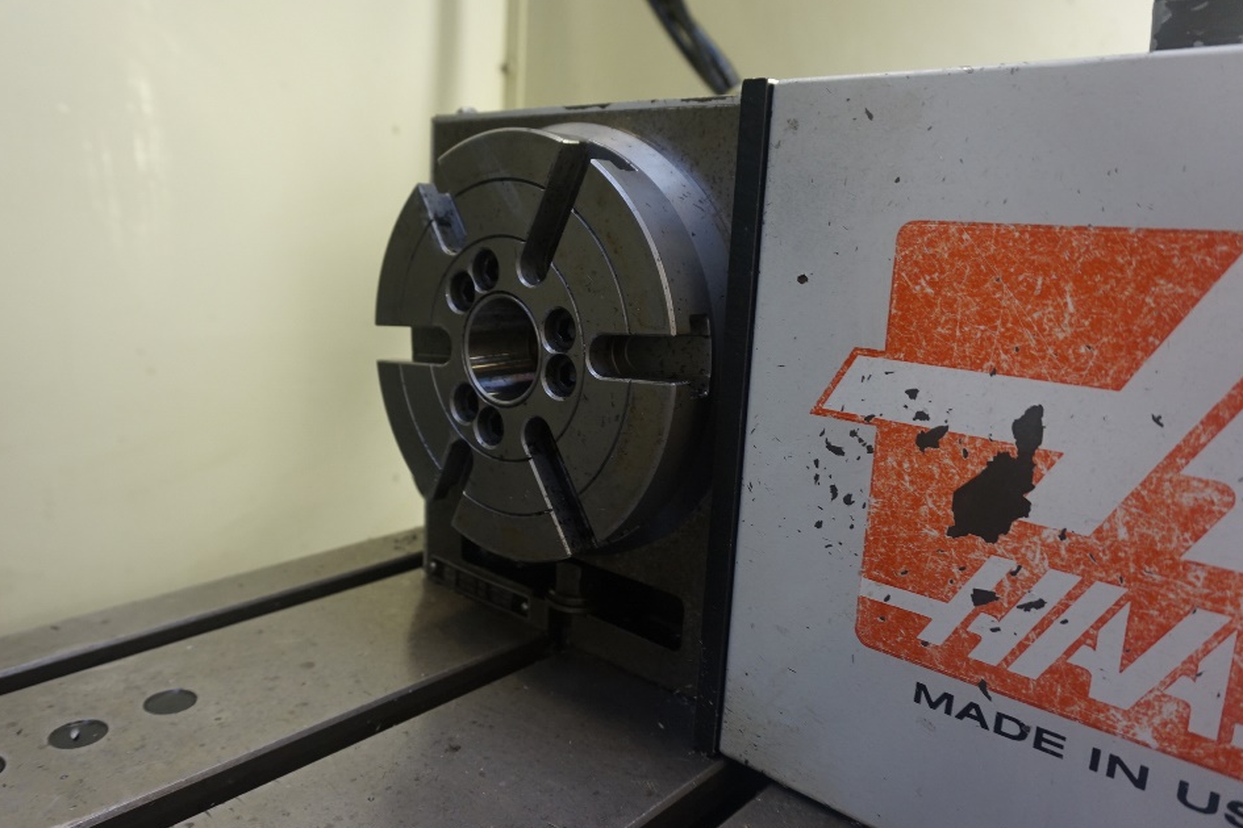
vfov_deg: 49.5
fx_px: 898
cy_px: 388
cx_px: 576
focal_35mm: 26
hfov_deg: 69.3
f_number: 4
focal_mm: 16
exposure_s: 1/60
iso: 500
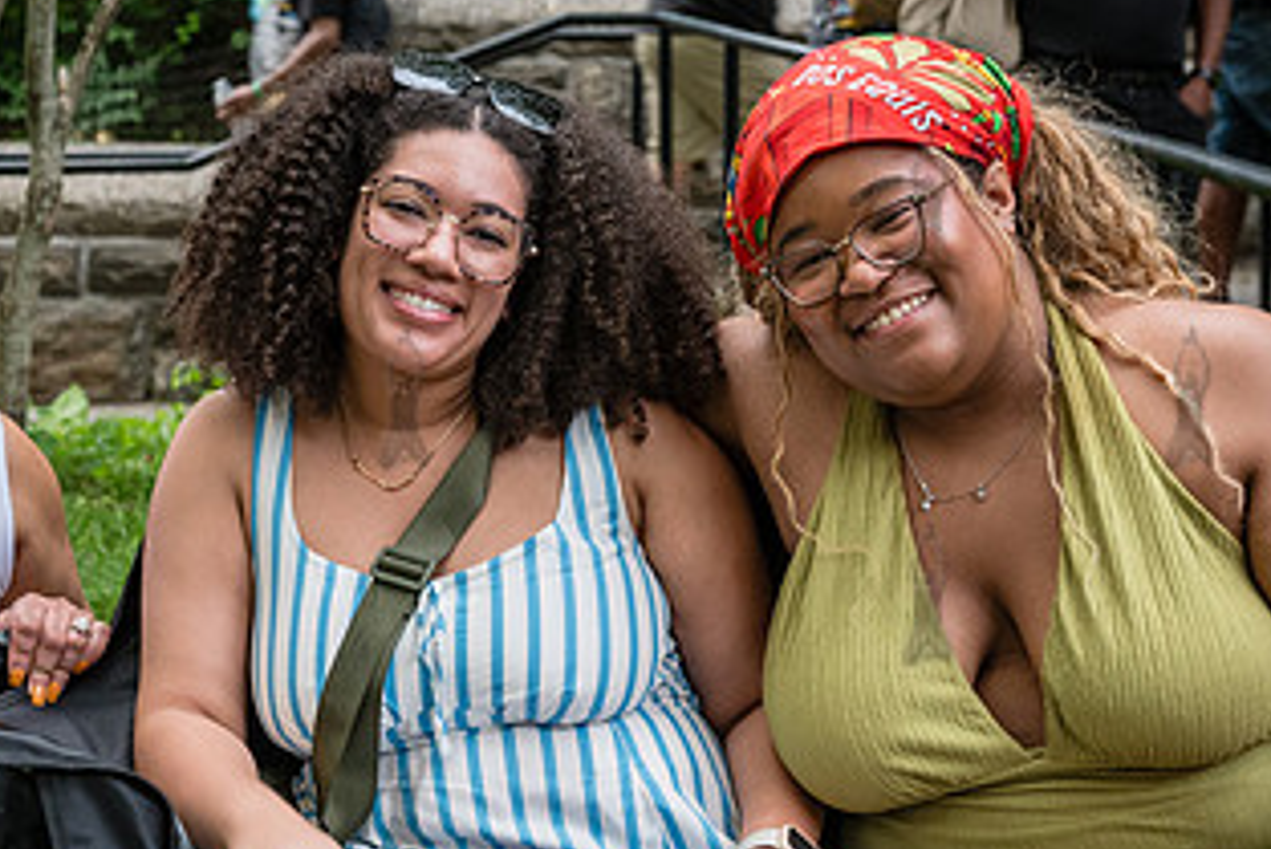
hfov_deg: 23.5
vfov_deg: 15.9
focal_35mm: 86
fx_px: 3038
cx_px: 411
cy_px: 269
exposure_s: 1/30
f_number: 4.5
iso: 1600
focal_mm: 40
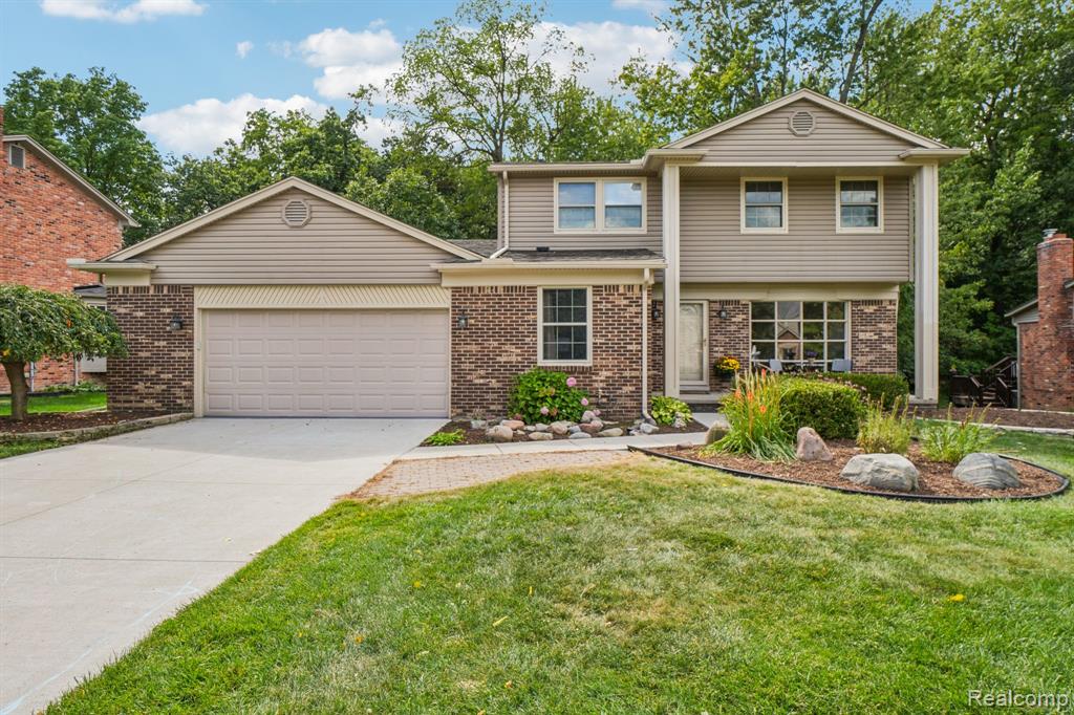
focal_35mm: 18
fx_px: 537
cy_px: 358
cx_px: 537
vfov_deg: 67.3
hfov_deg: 90.0
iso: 100
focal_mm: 12
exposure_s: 1/125
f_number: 8
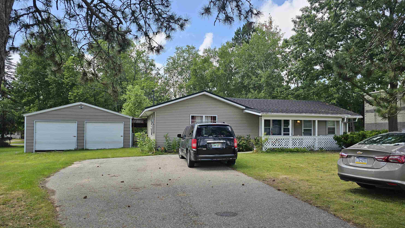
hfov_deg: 71.9
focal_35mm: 26
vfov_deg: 44.3
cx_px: 208
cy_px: 128
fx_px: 279
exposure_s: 1/384
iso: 10
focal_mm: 6.3
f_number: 1.7
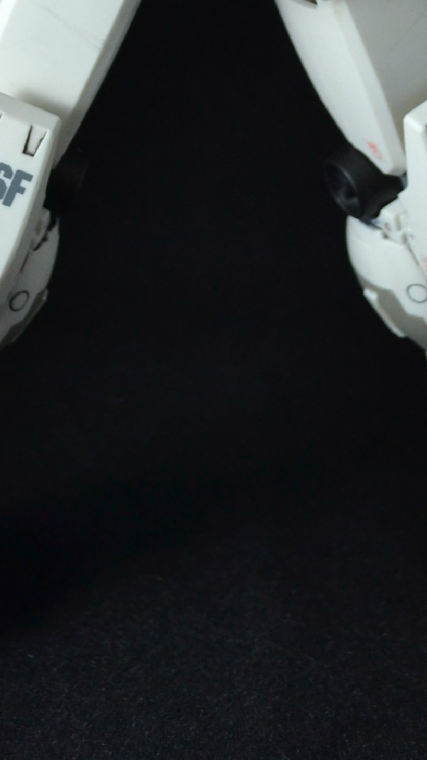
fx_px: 3000
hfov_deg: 8.1
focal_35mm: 149
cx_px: 227
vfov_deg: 13.6
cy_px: -381
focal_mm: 30
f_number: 5.6
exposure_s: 1/50
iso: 400
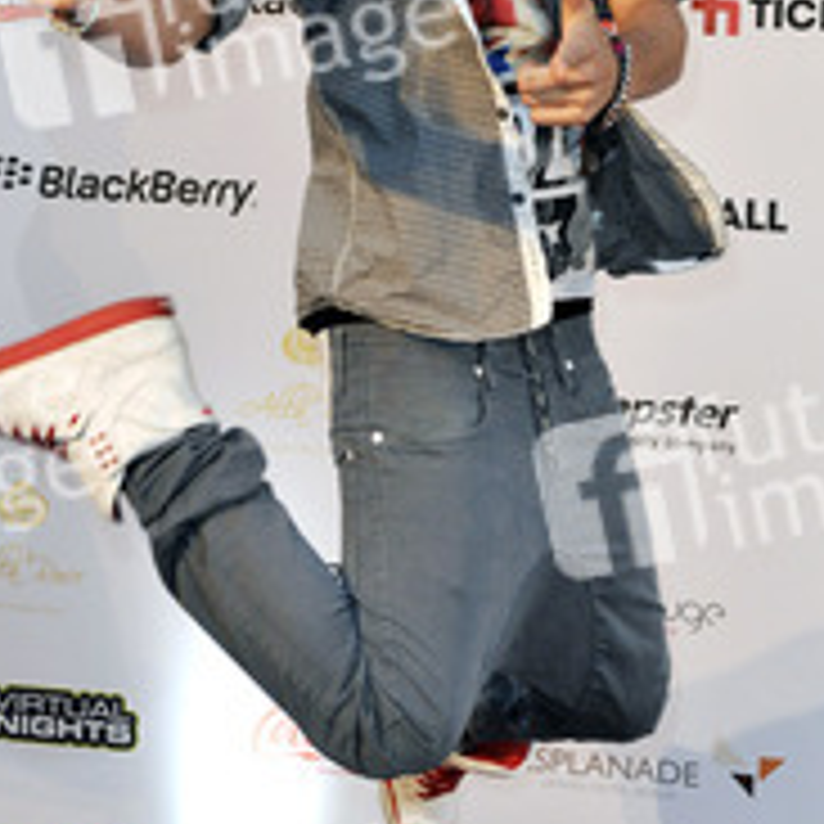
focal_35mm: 104
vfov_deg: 16.7
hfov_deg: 16.7
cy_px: 248
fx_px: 2801
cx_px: 358
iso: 1600
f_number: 5.6
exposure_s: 1/200
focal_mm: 56
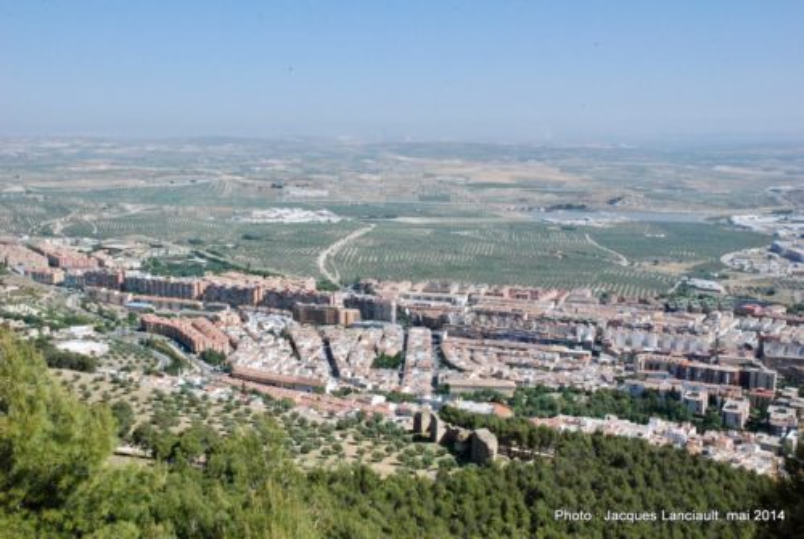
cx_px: 402
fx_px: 839
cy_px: 270
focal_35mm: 38
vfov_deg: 35.6
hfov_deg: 51.2
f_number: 16
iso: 1600
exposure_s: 1/1000
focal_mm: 25
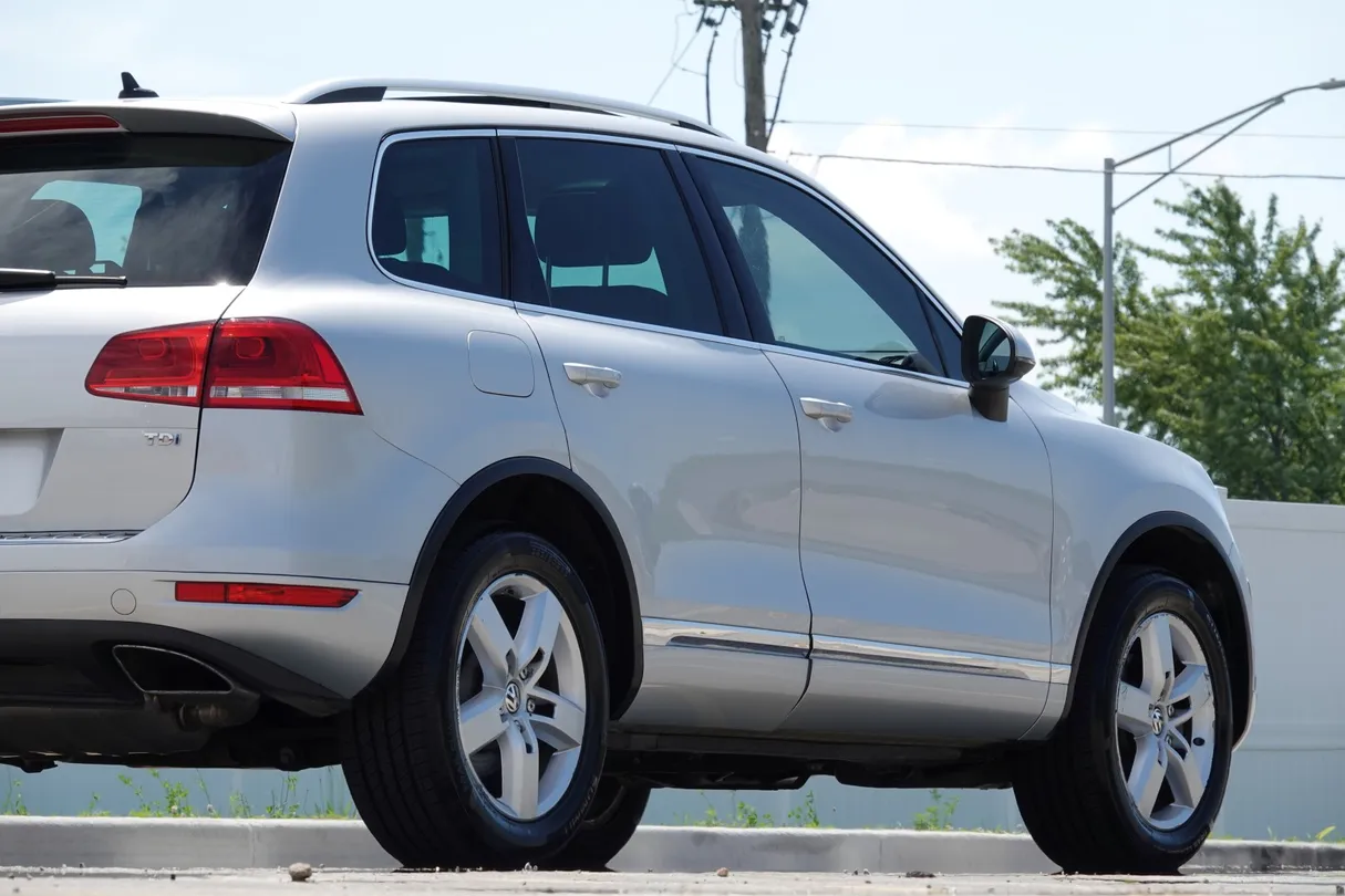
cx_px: 672
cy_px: 448
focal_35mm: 229
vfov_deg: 6.0
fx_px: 8555
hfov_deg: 9.0
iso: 100
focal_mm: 83.9
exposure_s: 1/250
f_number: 7.1
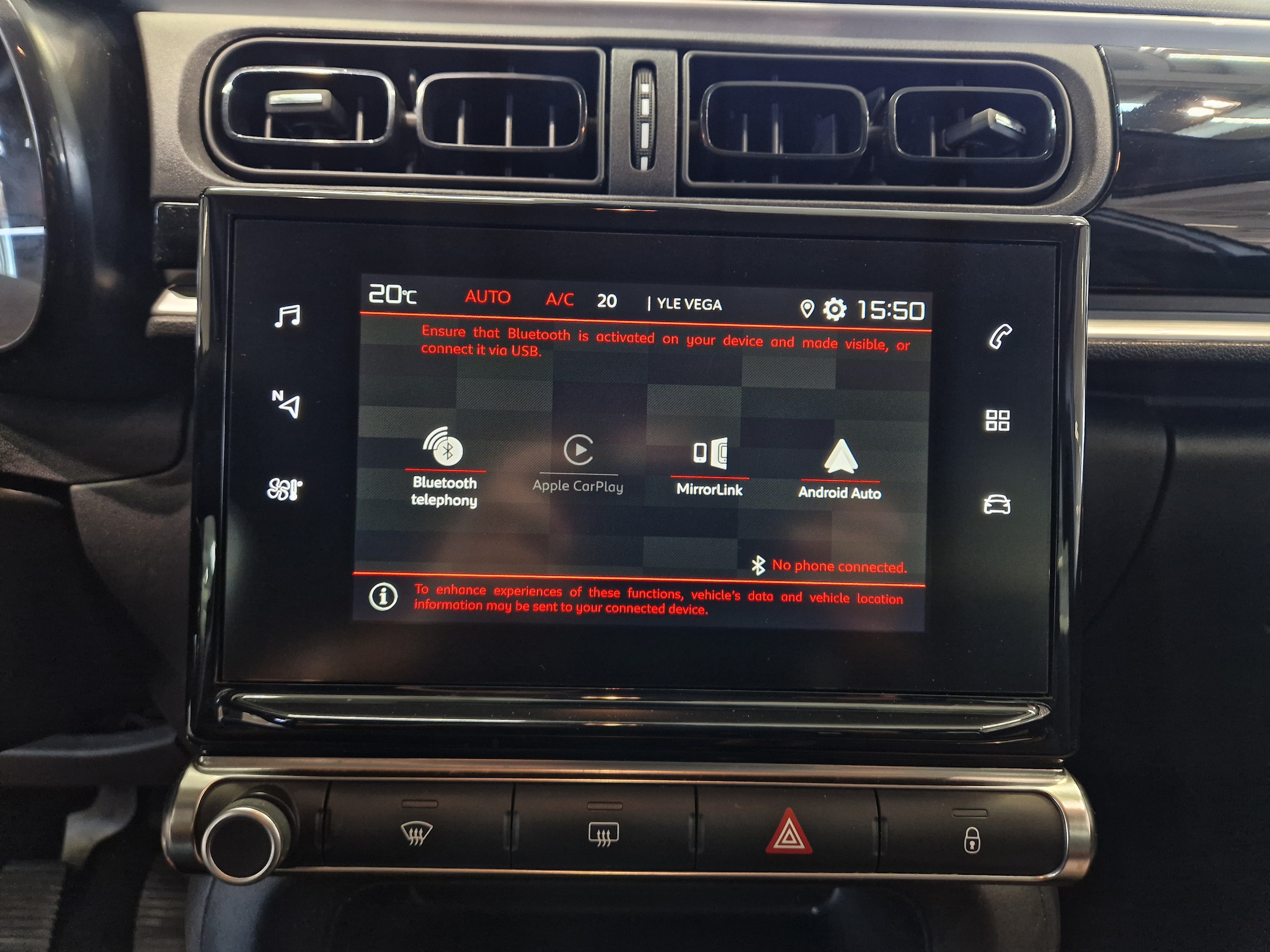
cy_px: 476
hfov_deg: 73.9
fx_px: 844
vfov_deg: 58.9
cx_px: 635
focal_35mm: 23
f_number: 1.8
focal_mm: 5.4
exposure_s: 1/100
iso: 320
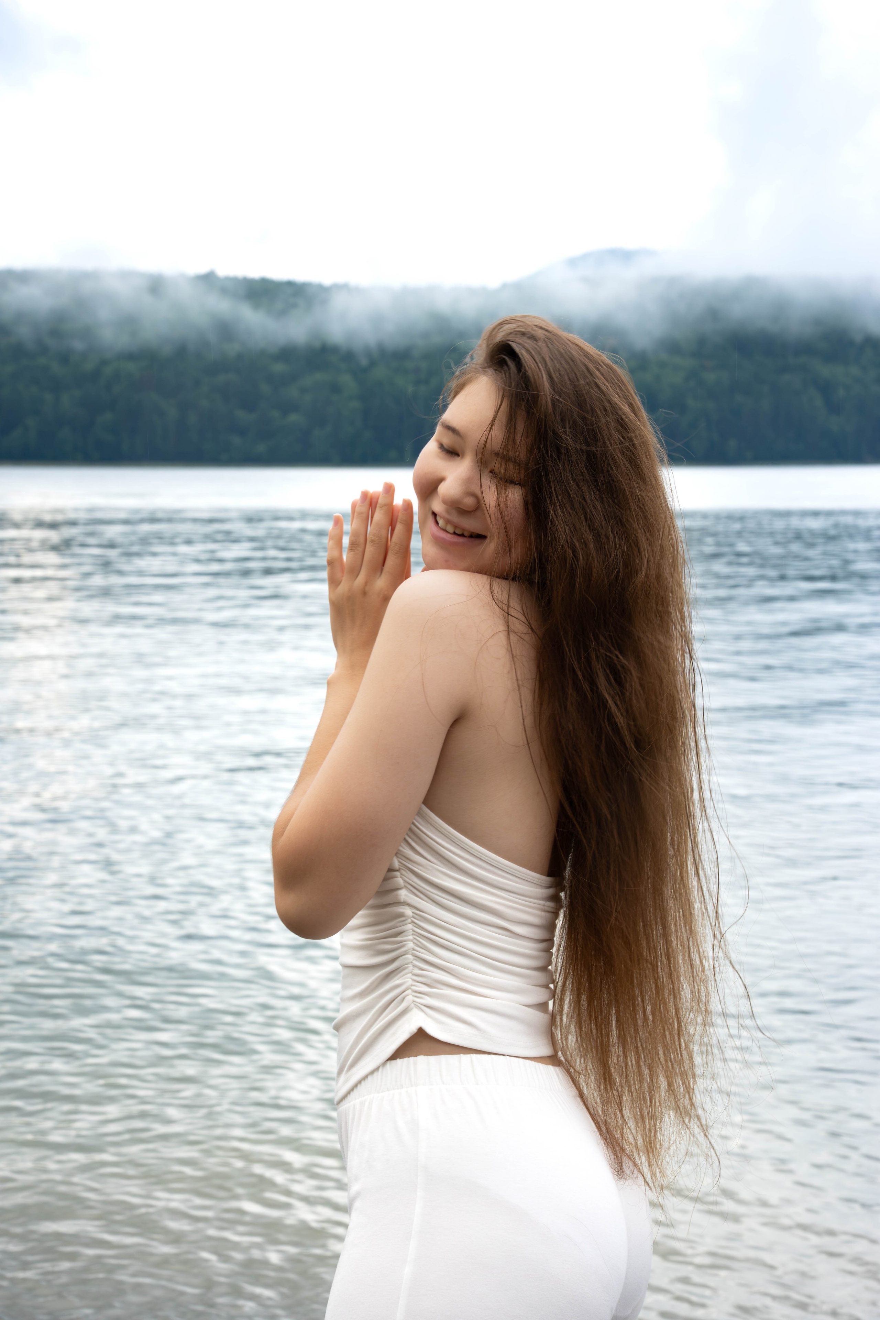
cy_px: 660
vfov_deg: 31.0
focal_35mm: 65
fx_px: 2383
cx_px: 440
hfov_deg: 20.9
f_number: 9
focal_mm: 65
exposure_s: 1/60
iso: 500
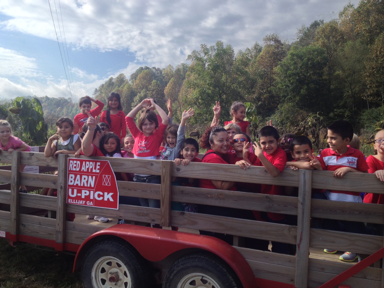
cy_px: 144
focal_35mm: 35
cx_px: 192
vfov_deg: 40.7
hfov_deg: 52.6
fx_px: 388
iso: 50
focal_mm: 4.28
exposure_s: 1/1004
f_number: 2.4
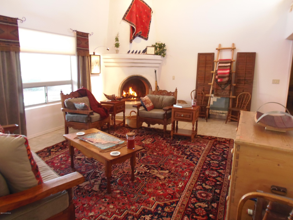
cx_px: 146
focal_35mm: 24
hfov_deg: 71.6
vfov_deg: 56.8
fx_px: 203
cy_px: 110
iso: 200
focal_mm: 4.3
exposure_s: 1/8
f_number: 2.9
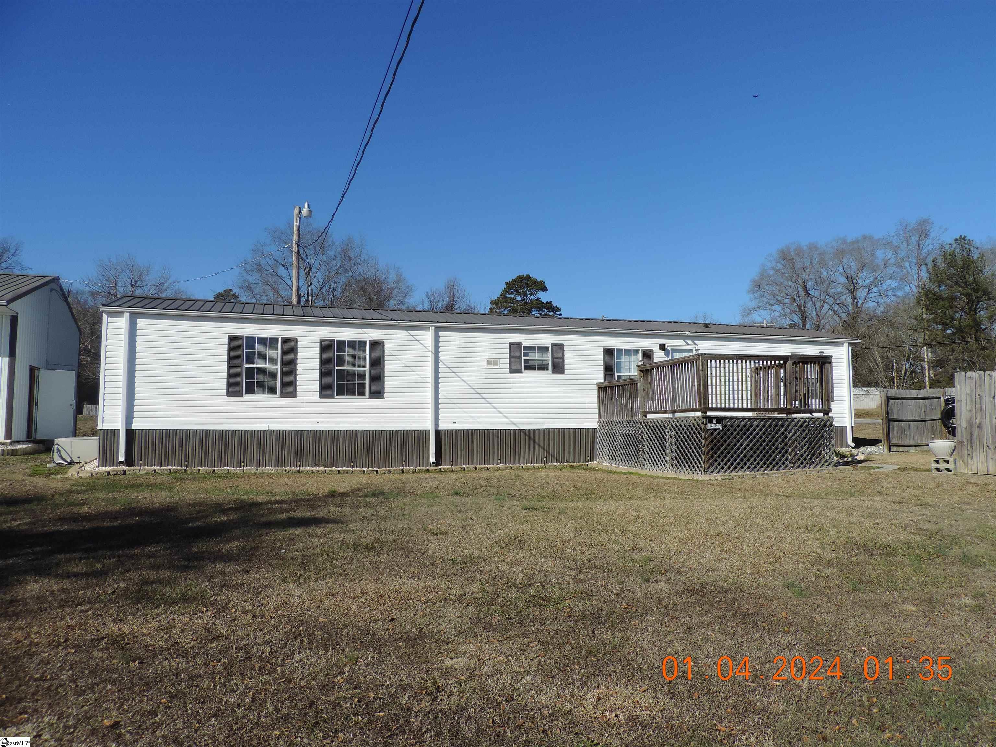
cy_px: 374
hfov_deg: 71.6
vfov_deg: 56.8
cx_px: 498
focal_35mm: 24
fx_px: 691
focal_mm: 4.3
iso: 80
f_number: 3.3
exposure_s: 1/1250
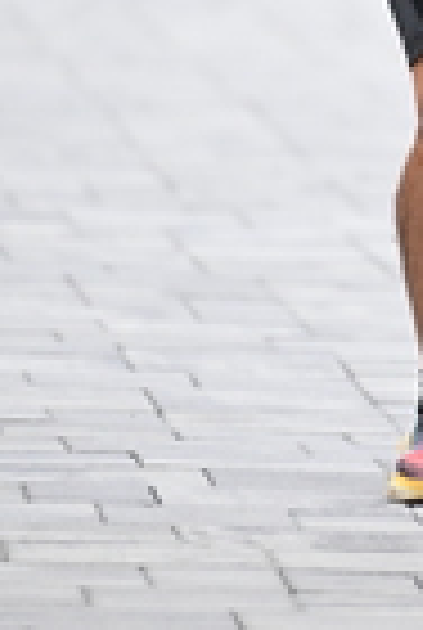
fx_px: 13767
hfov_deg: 1.8
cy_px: -130
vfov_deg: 2.6
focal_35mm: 785
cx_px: 565
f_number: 2.8
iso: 1600
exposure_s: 1/1250
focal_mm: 200
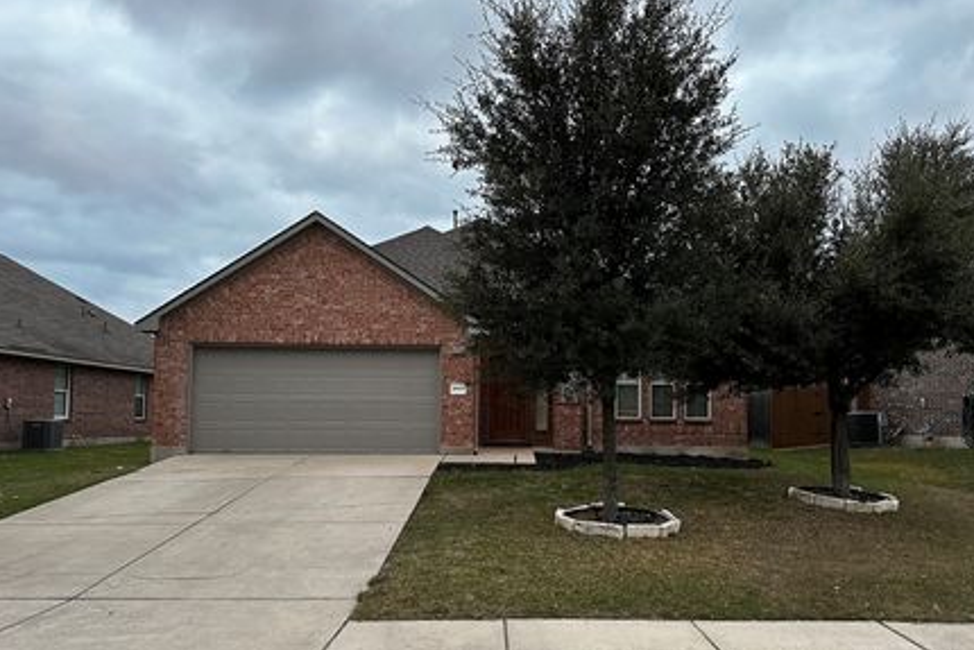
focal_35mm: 29
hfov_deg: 63.6
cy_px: 366
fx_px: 785
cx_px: 512
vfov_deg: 44.9
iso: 250
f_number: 1.78
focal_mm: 6.86
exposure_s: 1/81
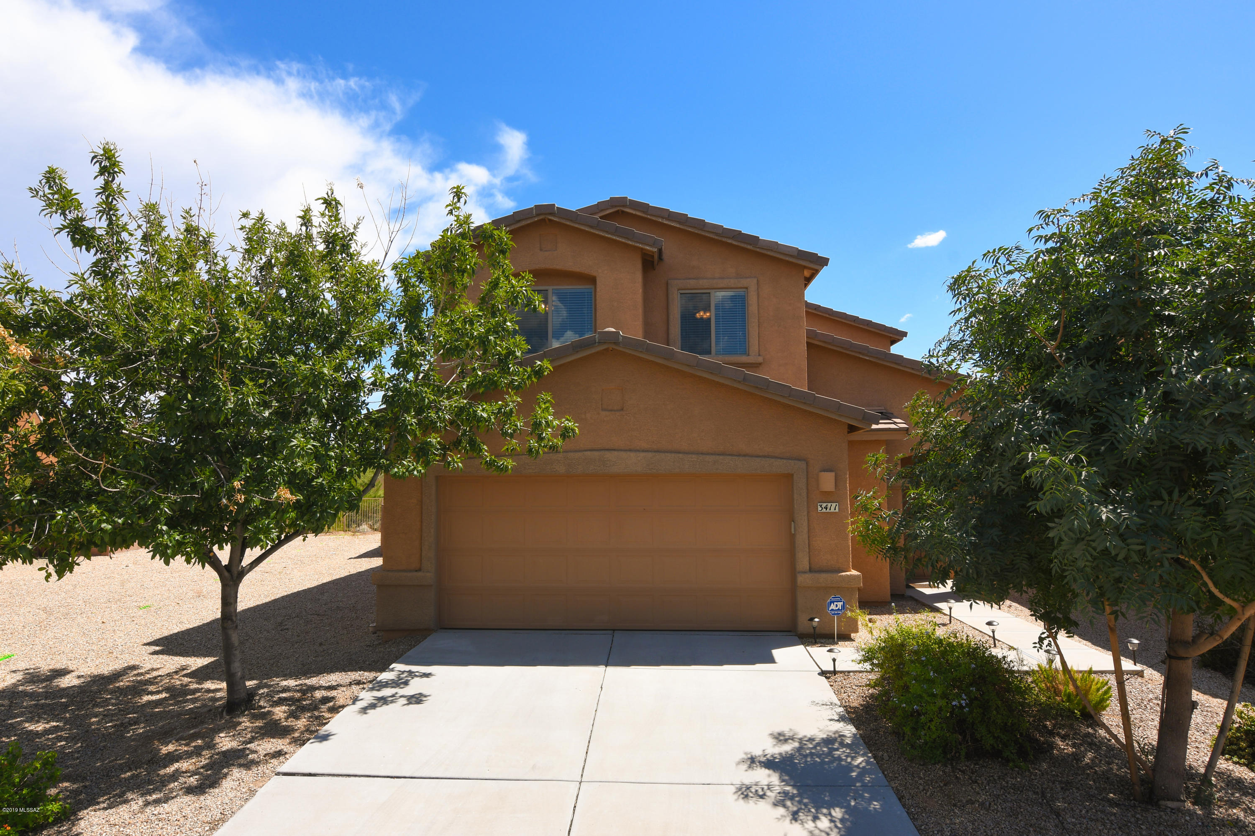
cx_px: 628
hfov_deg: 86.9
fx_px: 662
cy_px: 418
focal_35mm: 19
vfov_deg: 64.5
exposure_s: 1/160
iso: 100
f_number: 13
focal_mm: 13
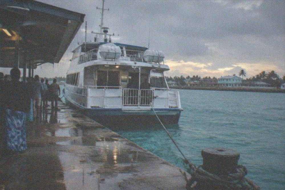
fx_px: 388
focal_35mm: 49
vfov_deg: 27.5
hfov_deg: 40.4
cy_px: 95
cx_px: 142
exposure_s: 1/25
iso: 6400
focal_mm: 49
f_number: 9
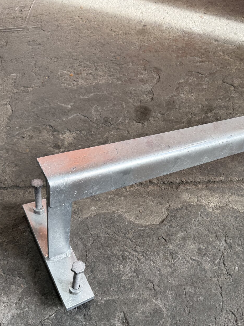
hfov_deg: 45.0
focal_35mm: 31
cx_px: 157
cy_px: 190
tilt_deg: -60.2
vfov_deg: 58.0
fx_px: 291
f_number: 1.78
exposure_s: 1/261
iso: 100
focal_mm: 6.76
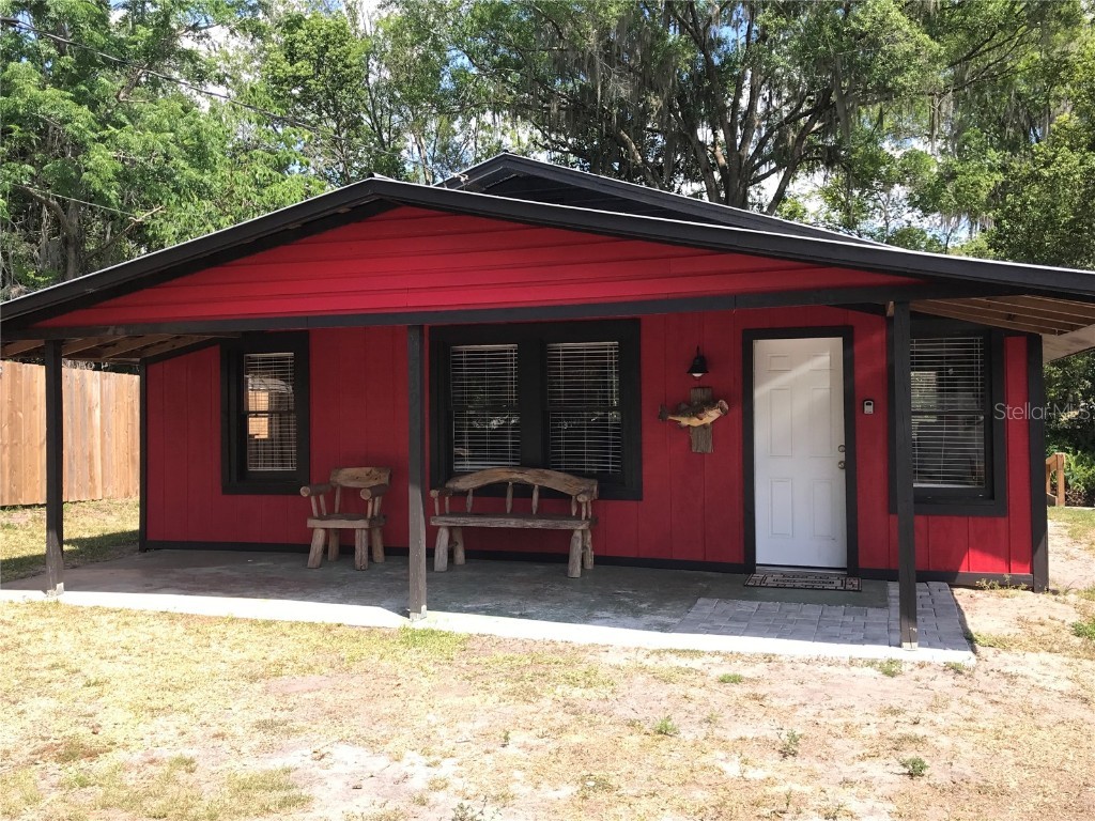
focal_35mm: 28
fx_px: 886
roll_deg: +2.8
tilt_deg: -0.2
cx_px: 548
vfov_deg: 49.7
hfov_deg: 63.4
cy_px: 410
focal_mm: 3.99
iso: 20
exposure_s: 1/694
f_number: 1.8
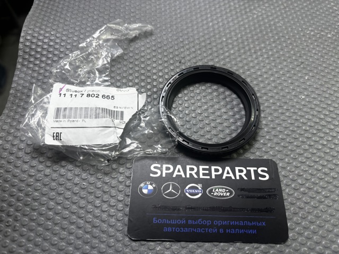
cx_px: 170
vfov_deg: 53.1
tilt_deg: -63.0
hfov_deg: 67.3
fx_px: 255
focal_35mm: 26
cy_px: 127
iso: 125
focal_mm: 5.96
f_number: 1.6
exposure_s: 1/82
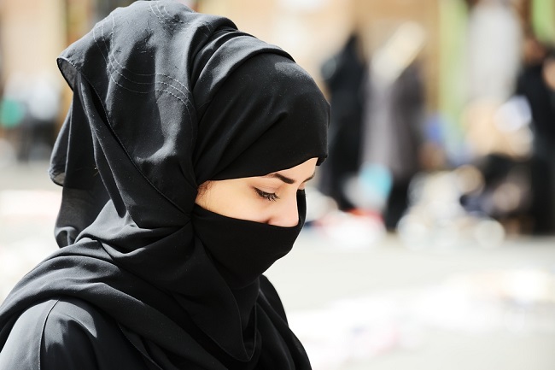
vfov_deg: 7.6
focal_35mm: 180
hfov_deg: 11.4
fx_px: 2774
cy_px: 185
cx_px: 278
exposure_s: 1/250
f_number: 5
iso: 250
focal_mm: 180
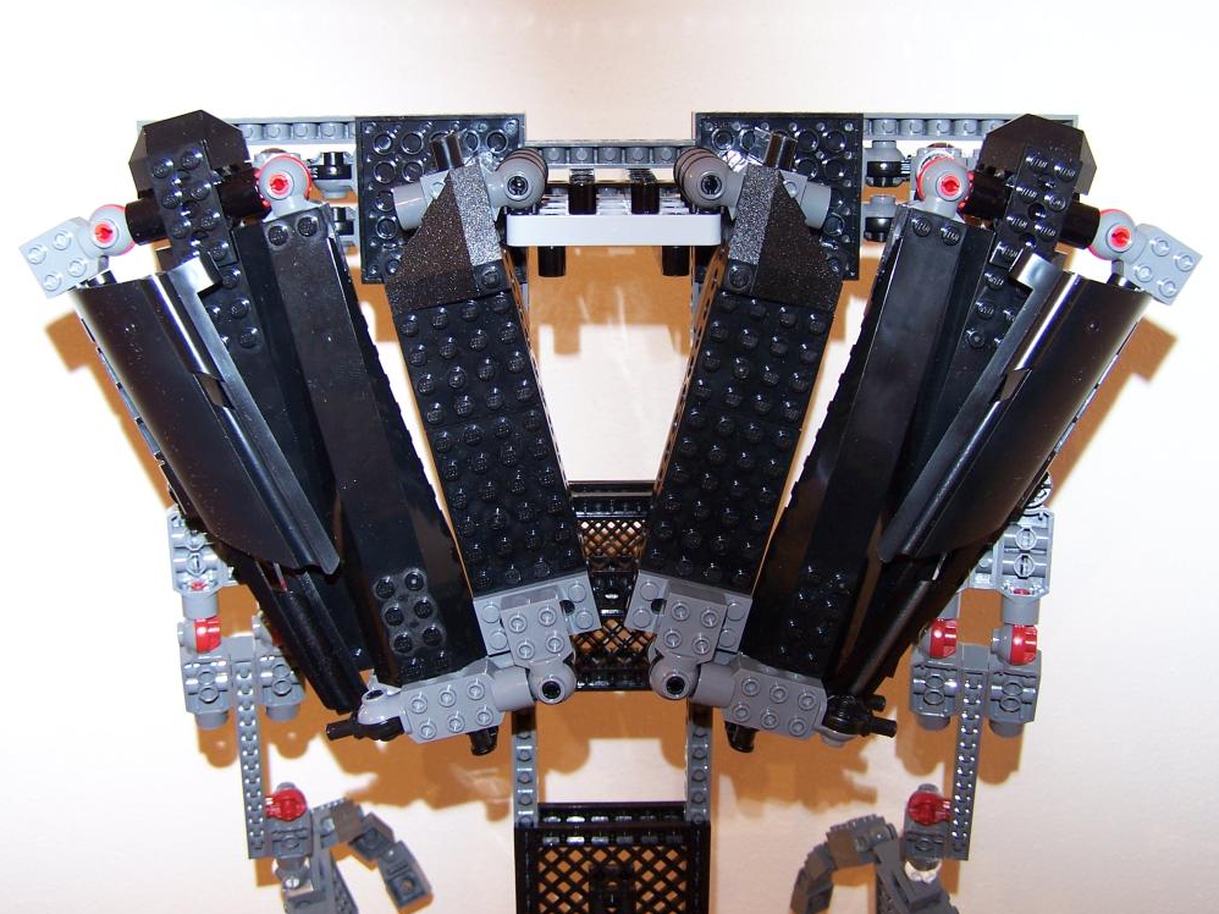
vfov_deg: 36.8
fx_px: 1373
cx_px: 623
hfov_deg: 47.9
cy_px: 451
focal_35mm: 39
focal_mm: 6.3
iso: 80
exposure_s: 1/2
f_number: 2.8
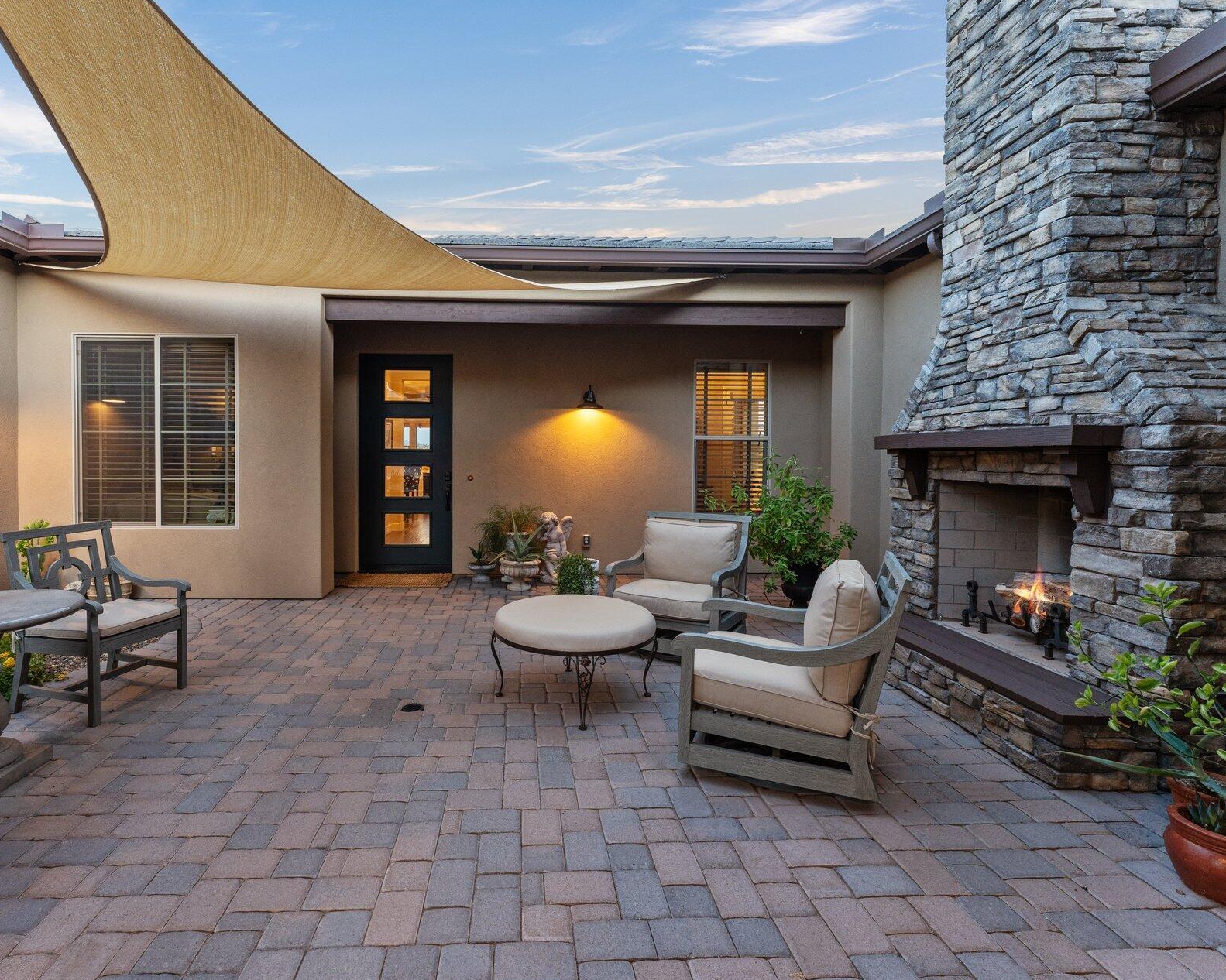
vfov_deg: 76.9
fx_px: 617
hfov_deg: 89.2
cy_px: 465
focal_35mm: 17
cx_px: 539
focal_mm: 14
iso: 400
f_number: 8
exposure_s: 1/8
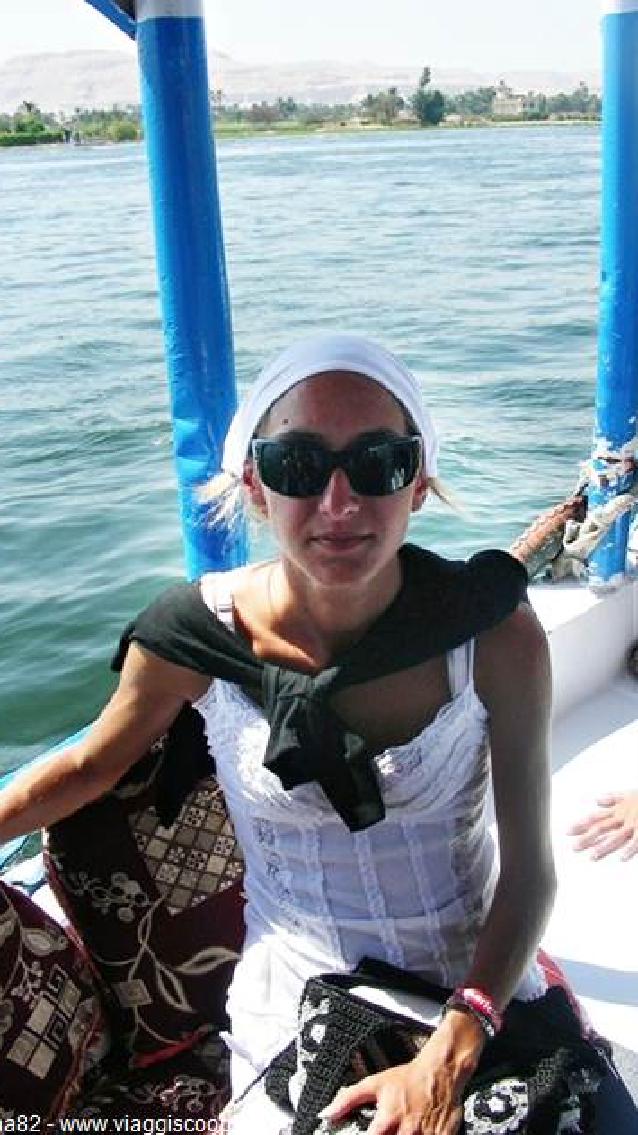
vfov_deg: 48.4
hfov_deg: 28.3
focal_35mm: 42
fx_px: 1263
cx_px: 350
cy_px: 561
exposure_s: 1/644
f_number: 4
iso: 50
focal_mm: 6.3
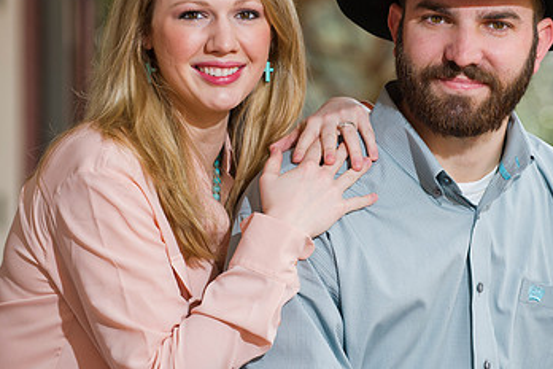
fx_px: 3579
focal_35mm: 233
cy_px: 92
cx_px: 396
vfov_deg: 5.9
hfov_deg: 8.8
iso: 250
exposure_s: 1/125
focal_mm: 140
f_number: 4
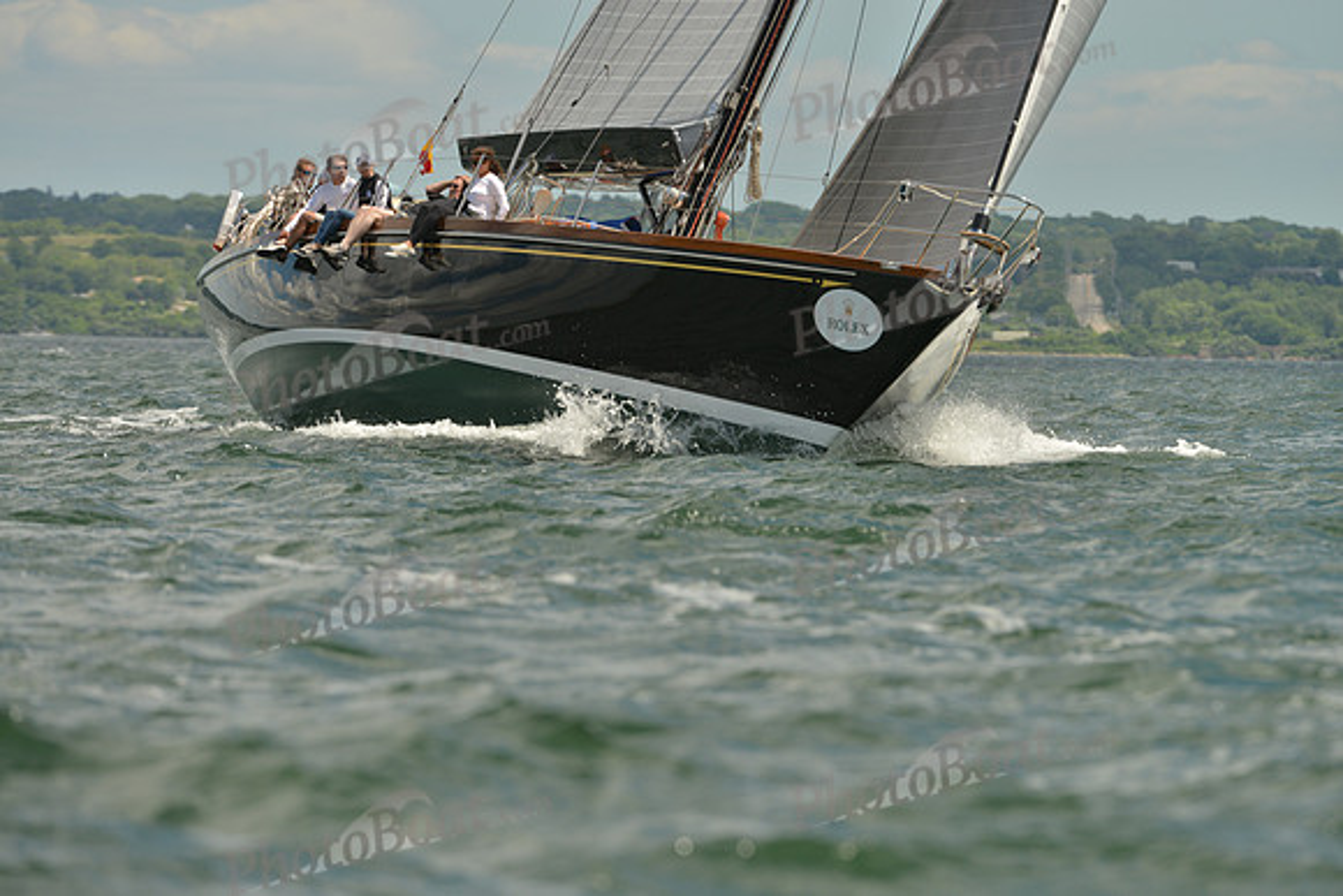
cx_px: 672
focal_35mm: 400
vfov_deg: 3.4
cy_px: 448
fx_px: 14925
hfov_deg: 5.2
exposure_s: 1/800
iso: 200
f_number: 7.1
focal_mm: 400
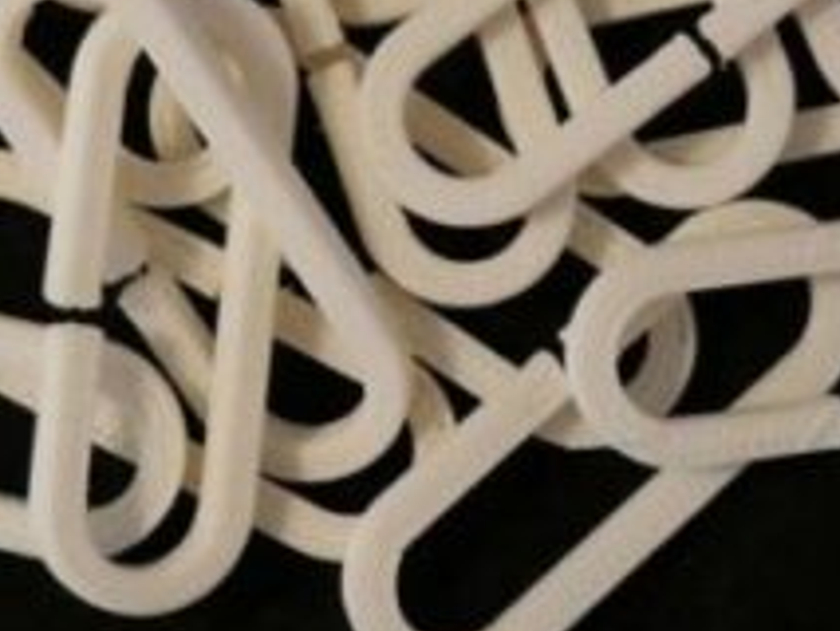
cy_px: -55
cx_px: 416
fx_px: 3035
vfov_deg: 11.7
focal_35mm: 125
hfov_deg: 15.8
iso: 3200
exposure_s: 1/50
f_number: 5.3
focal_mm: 25
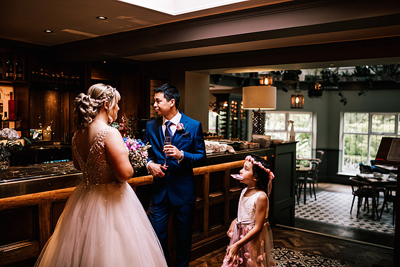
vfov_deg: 37.9
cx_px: 200
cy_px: 134
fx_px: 389
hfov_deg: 54.4
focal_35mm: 35
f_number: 1.4
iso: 640
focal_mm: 35
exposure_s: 1/500
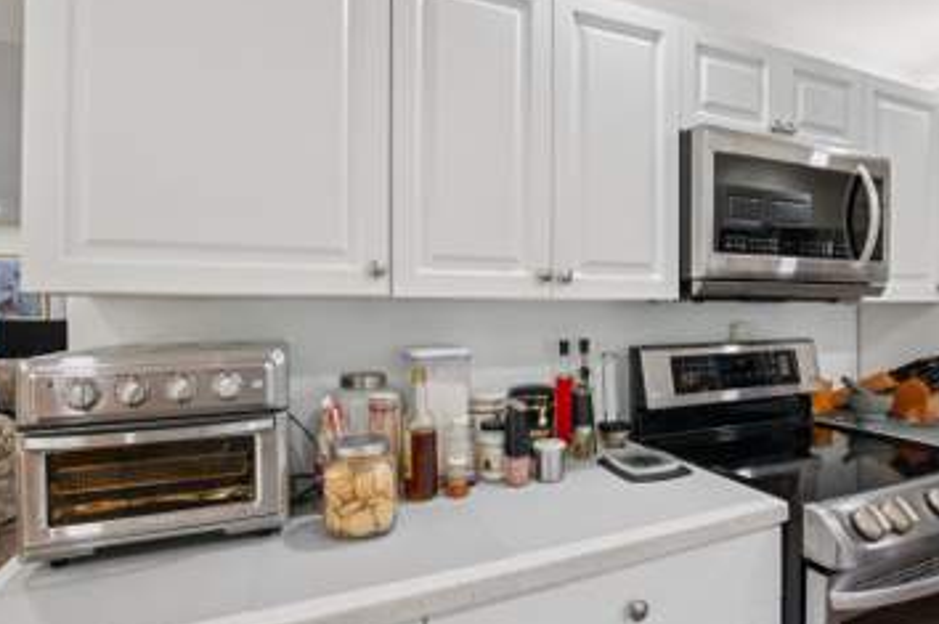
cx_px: 517
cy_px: 301
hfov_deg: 86.7
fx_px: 495
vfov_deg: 64.4
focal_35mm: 19
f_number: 9
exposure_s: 1/13
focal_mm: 14
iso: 200
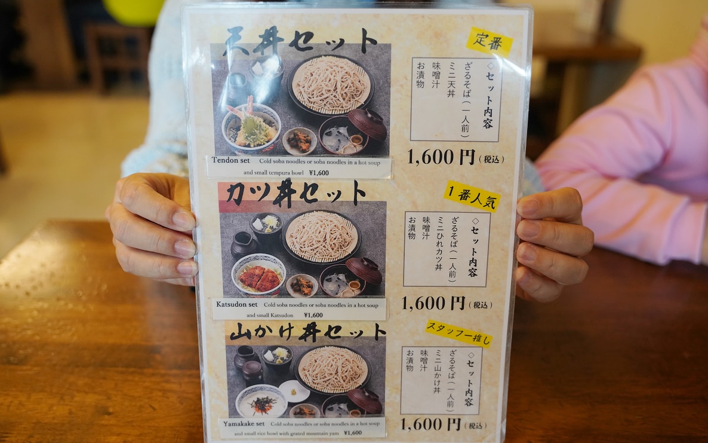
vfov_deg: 38.3
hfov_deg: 58.1
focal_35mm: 33
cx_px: 357
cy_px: 236
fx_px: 637
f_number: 3.2
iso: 1600
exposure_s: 1/160
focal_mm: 32
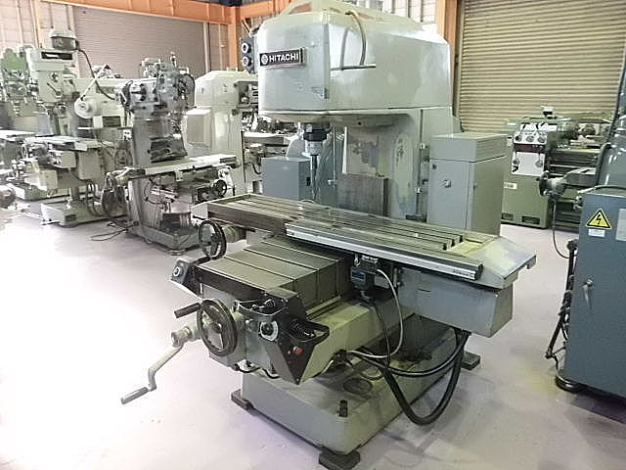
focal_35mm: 26
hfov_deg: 67.3
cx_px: 313
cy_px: 235
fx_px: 470
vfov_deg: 53.1
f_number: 3.2
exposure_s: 1/50
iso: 800
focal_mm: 4.6
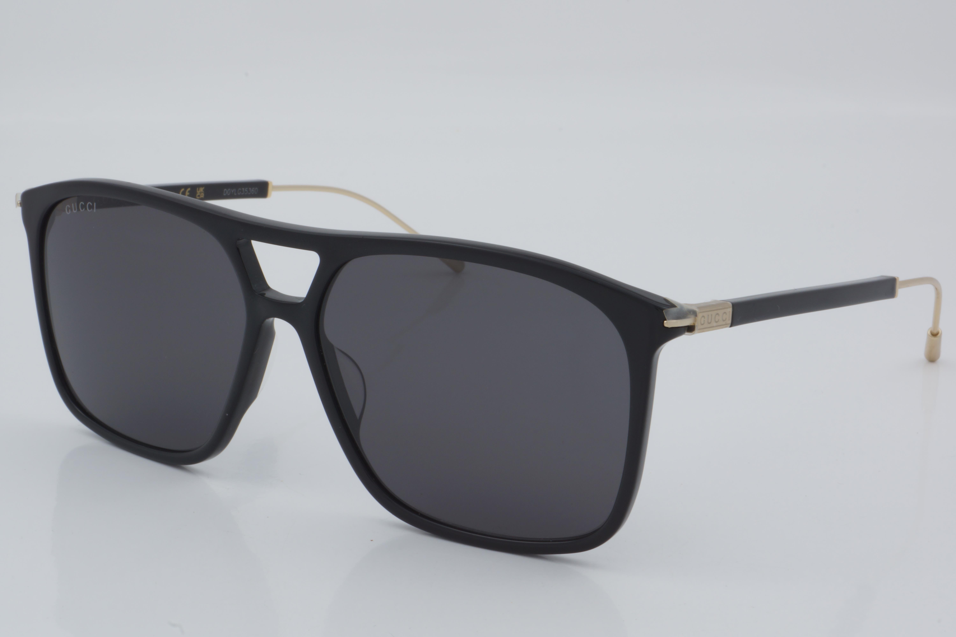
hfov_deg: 27.0
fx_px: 1992
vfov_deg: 18.2
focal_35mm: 75
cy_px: 318
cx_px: 478
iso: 100
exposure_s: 1/4
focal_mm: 50
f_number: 32
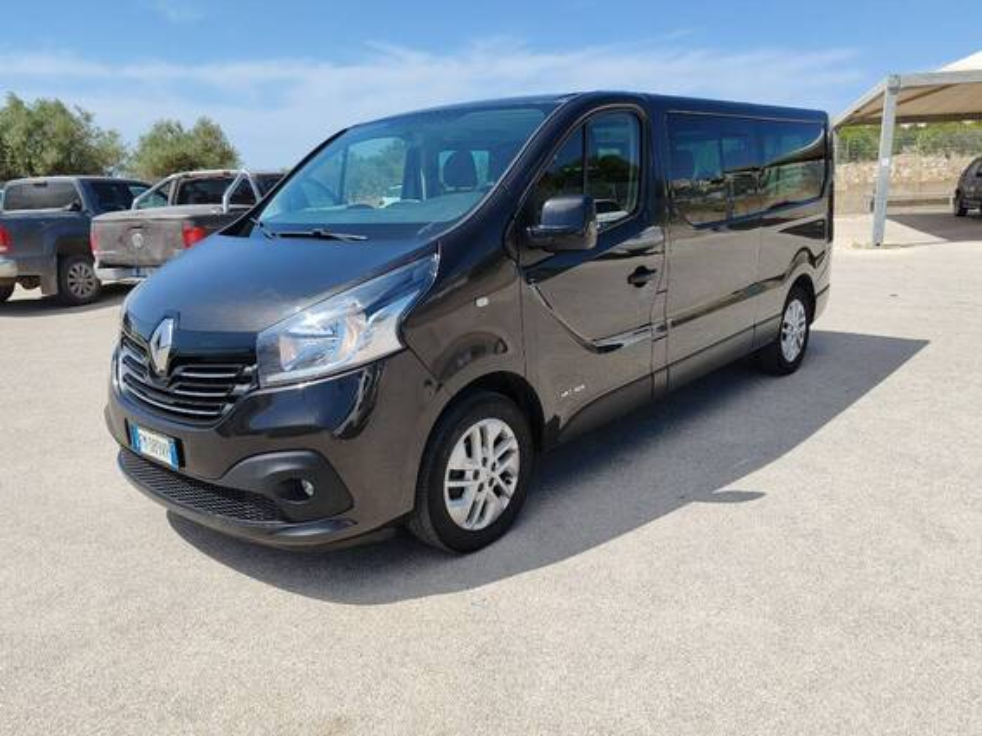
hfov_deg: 65.3
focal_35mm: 27
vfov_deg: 51.3
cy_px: 368
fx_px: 766
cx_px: 491
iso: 50
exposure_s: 1/690
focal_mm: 6.12
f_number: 1.9
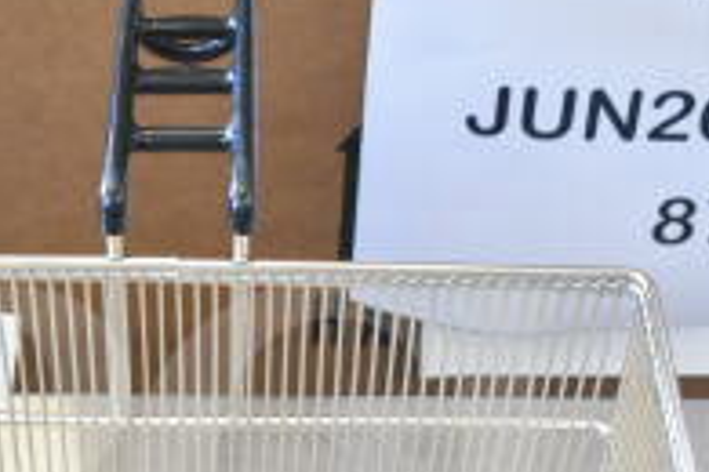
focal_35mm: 99
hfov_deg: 20.6
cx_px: 222
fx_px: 1941
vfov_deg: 13.5
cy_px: 572
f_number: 4.5
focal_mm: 21
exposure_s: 1/80
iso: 1600
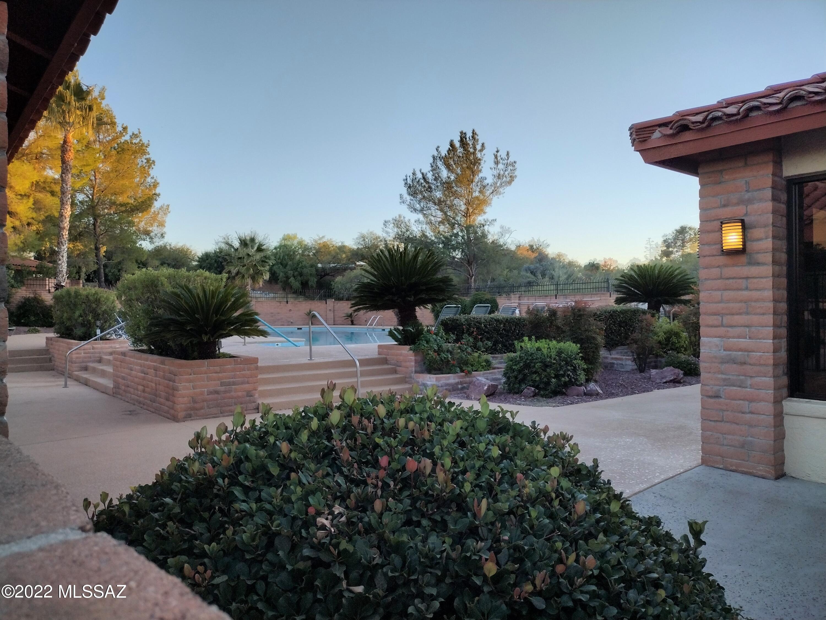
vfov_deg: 51.4
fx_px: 644
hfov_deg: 65.3
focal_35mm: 27
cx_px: 413
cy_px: 310
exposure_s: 1/476
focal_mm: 4.71
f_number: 1.7
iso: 100
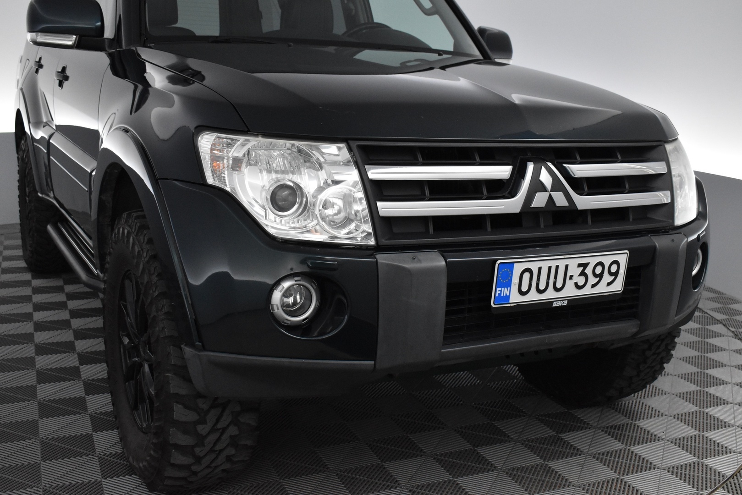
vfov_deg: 34.2
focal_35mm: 39
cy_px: 248
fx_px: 804
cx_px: 371
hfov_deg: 49.5
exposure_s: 1/160
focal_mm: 26
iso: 3200
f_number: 6.3
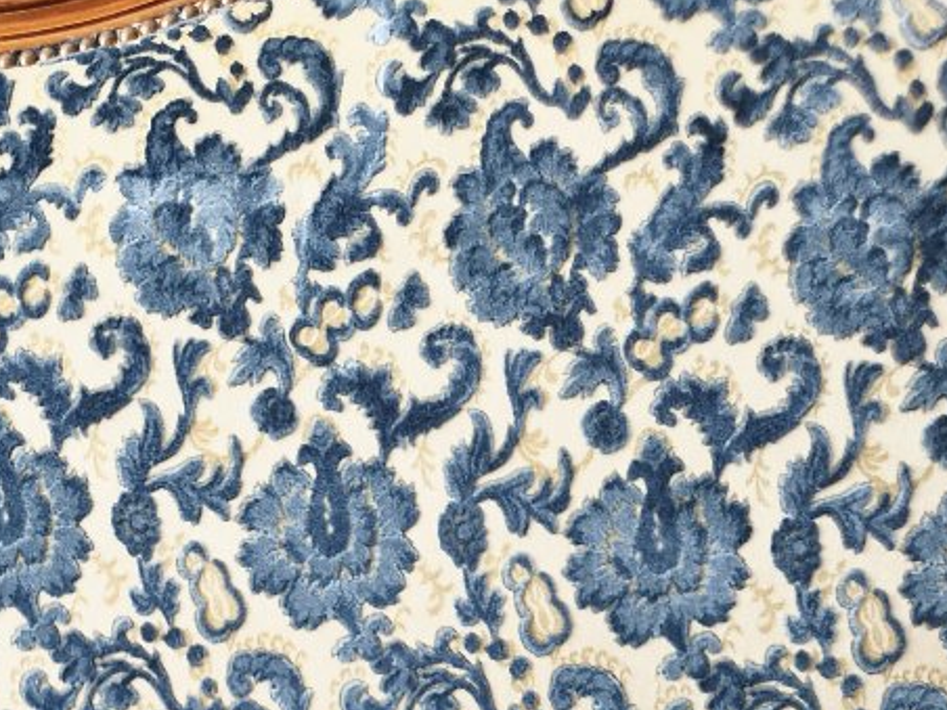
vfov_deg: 18.9
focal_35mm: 61
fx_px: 1669
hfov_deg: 30.0
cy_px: 1248
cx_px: 54
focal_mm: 5.4
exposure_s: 1/180
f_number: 1.8
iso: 125
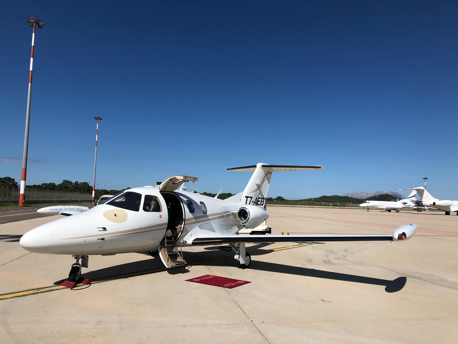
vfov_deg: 49.7
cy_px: 172
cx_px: 229
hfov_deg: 63.4
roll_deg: -1.5
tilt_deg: +7.8
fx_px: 370
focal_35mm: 28
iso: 20
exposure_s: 1/3690
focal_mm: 4
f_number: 1.8
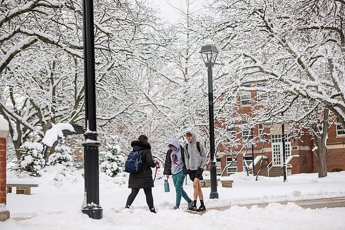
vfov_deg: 14.0
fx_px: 939
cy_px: 115
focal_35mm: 98
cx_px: 172
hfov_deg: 20.8
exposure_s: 1/500
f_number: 3.5
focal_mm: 98
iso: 80
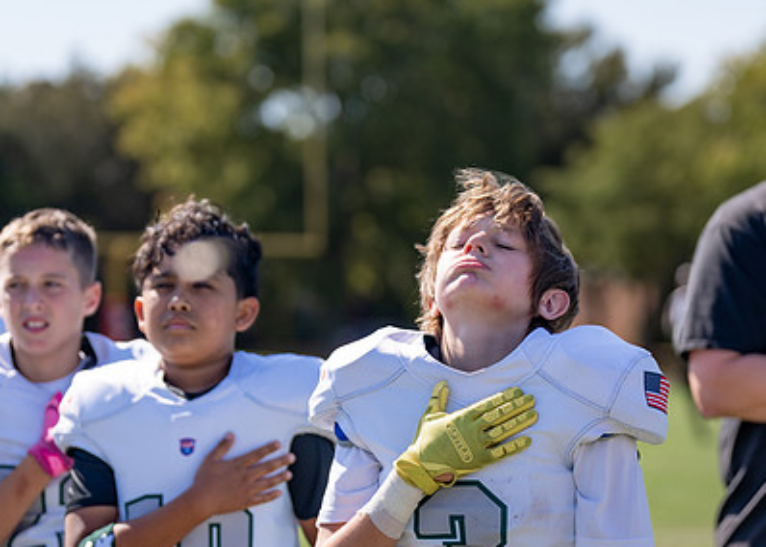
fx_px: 3480
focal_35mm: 160
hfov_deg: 12.6
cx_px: 455
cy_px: 336
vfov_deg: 9.0
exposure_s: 1/1250
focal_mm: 100
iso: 100
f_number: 2.8
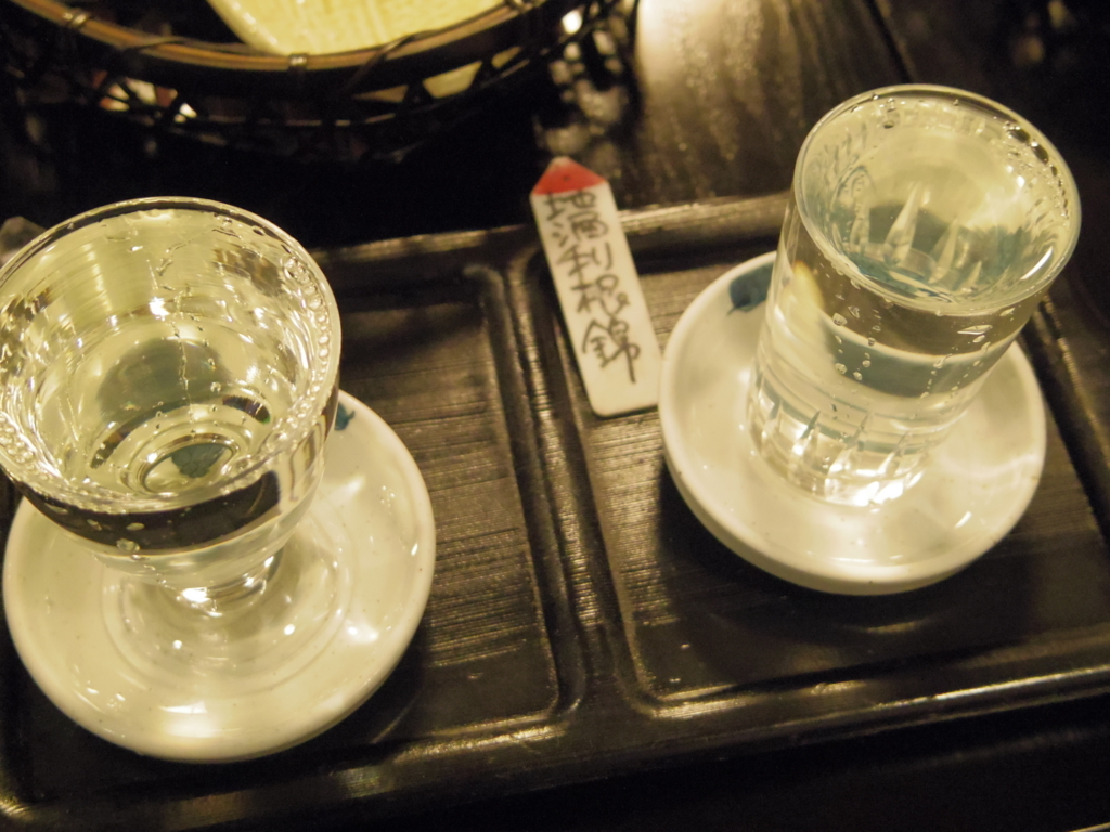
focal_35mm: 47
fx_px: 1507
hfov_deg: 40.4
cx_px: 555
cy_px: 416
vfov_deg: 30.9
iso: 1600
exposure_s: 1/60
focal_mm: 8.5
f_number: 1.9
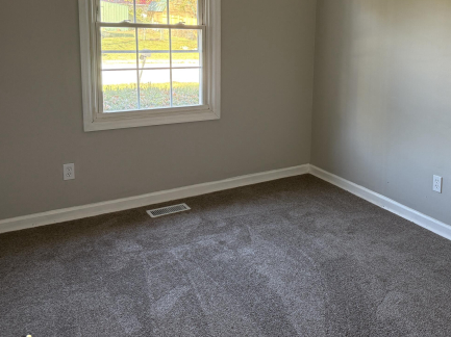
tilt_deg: -8.5
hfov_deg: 48.8
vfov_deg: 37.9
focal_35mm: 37
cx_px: 319
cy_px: 98
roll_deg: -2.6
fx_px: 482
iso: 200
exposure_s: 1/67
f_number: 1.78
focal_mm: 6.76
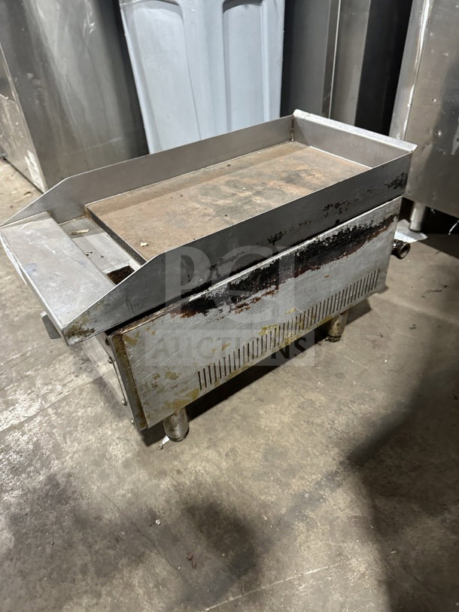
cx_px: 230
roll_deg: +2.6
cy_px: 306
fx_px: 424
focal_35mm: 24
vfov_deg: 71.6
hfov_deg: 56.8
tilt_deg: -37.4
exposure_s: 1/60
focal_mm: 6.86
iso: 500
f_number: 1.78
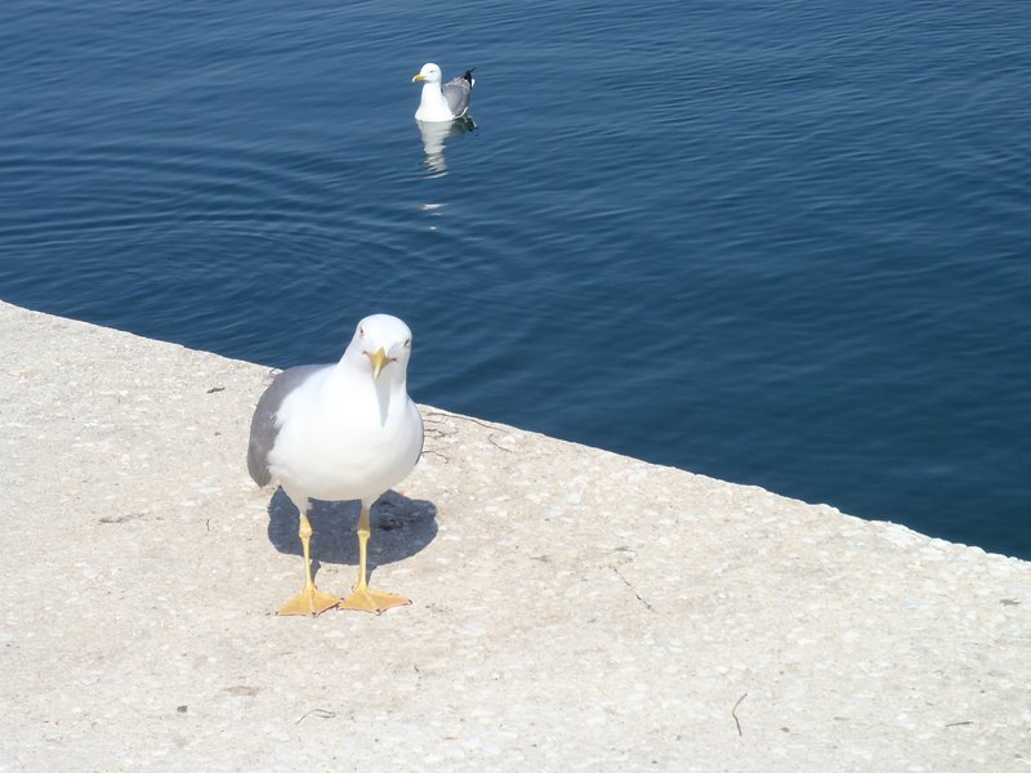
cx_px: 516
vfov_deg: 14.5
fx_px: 3038
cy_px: 386
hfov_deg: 19.3
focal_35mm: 102
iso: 80
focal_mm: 18.2
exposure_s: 1/320
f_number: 6.3
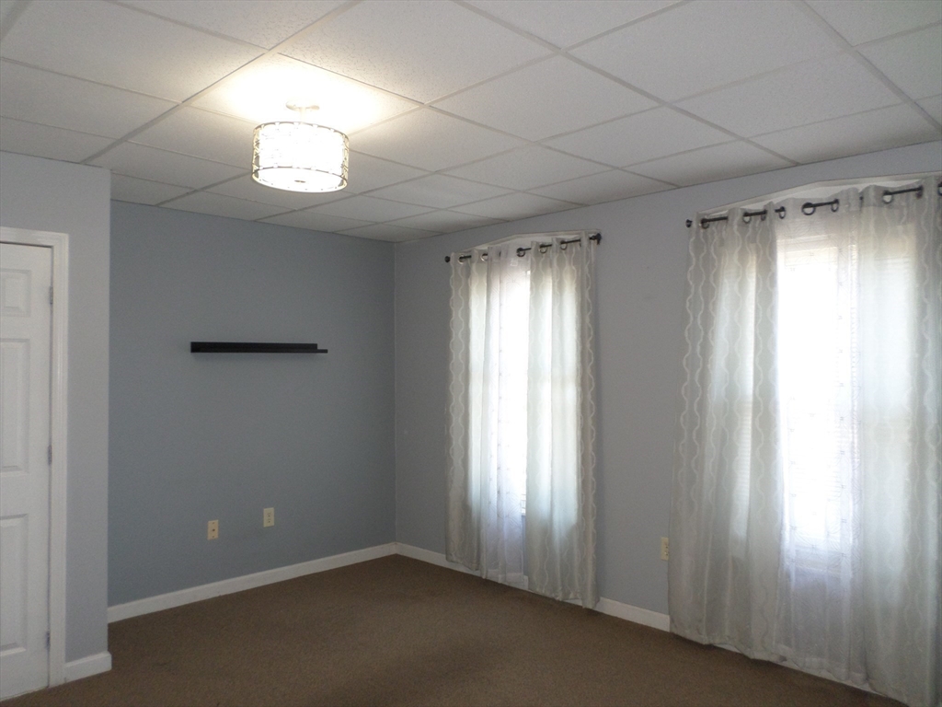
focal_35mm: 25
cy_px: 354
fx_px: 680
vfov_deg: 54.9
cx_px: 471
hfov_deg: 69.4
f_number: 2.5
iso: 120
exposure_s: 1/30
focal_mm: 4.5
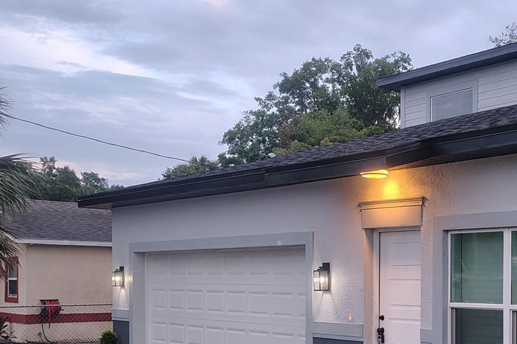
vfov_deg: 24.1
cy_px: 291
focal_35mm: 55
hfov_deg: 33.2
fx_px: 790
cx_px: 516
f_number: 1.8
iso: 449
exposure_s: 1/100
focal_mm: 5.56
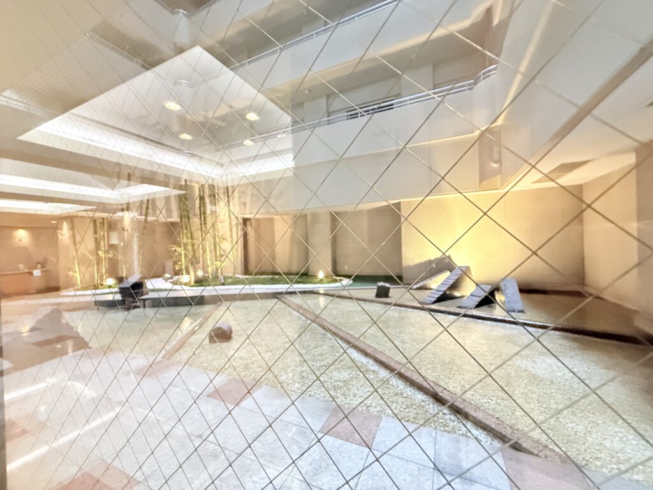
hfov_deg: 102.1
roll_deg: +1.1
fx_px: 264
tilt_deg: -0.9
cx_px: 326
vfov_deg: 85.7
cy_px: 245
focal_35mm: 14
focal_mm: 2.22
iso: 800
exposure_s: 1/50
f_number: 2.2
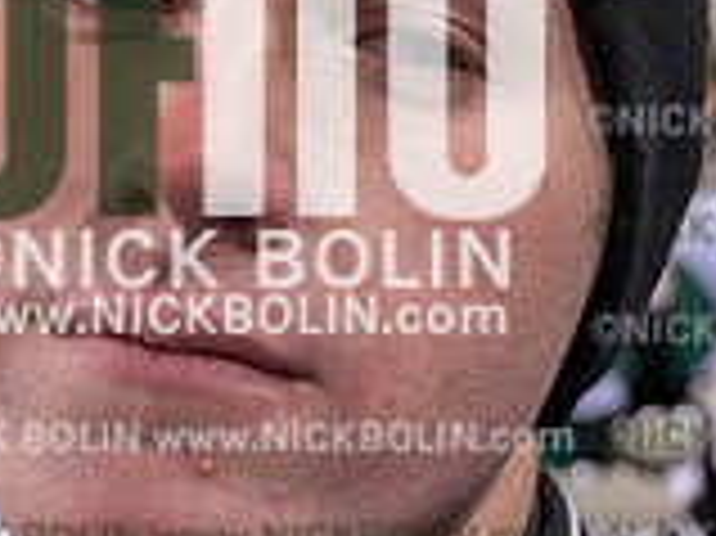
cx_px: 225
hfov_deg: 23.2
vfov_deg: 17.4
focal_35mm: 84
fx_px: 1736
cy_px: 122
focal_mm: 24
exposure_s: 1/640
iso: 5000
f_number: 4.5
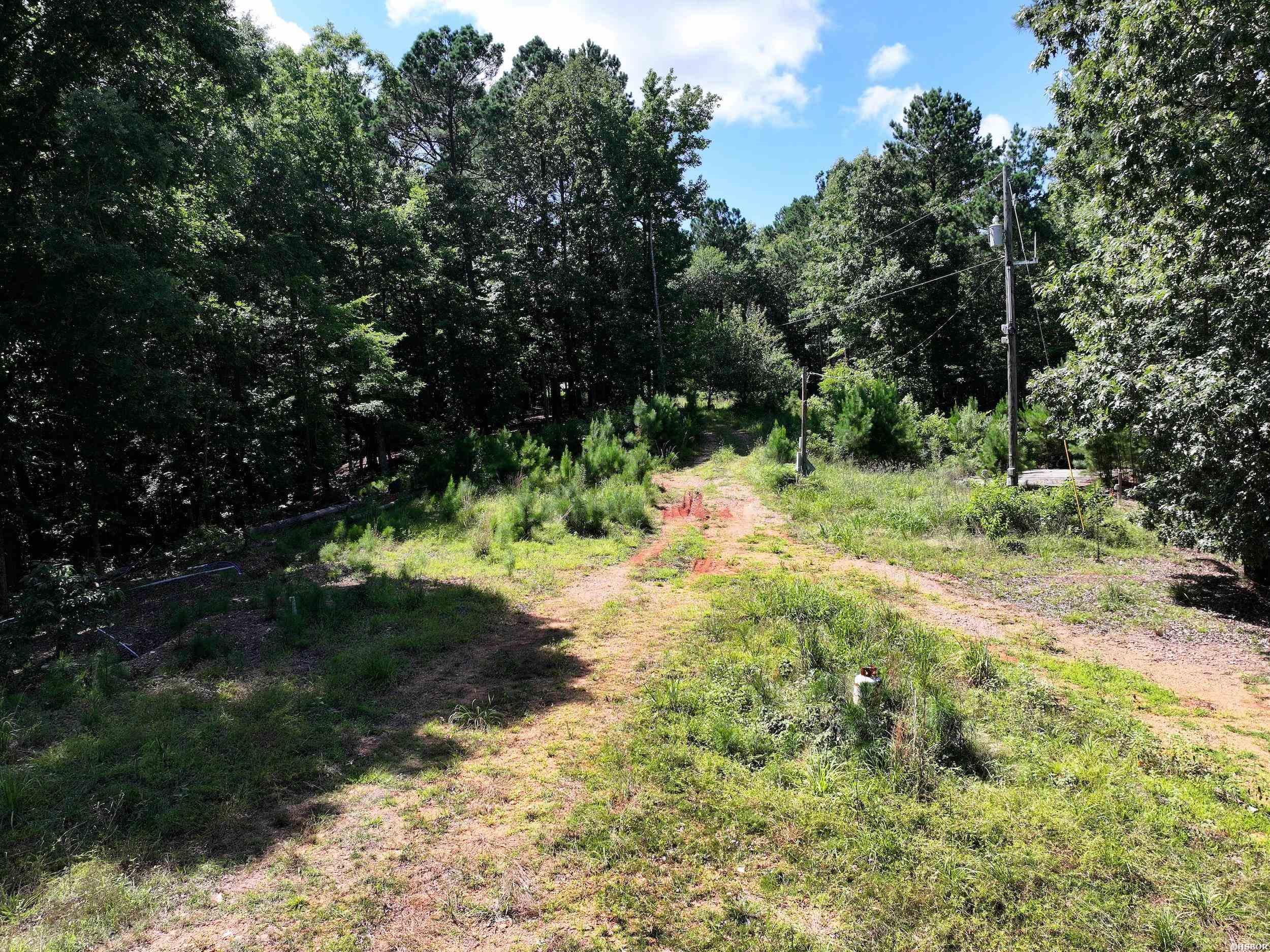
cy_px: 476
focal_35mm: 24
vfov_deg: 56.8
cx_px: 635
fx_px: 880
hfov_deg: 71.6
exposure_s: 1/2000
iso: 170
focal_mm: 12.29
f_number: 2.8
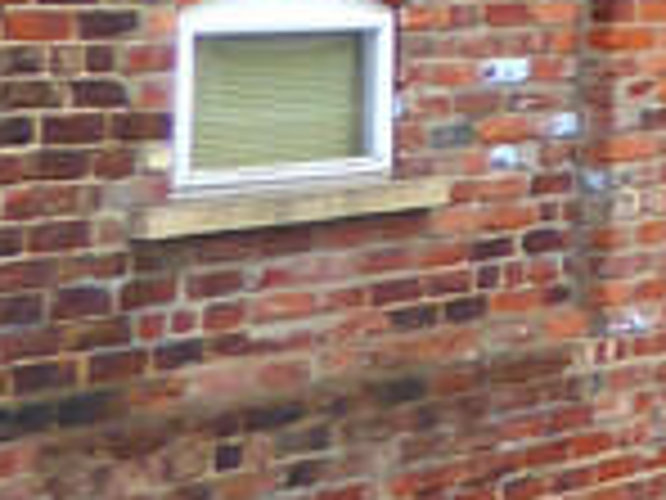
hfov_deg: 9.4
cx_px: 1894
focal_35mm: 173
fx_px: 3328
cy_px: -428
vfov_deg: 8.2
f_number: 3.3
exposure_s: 1/250
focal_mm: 4.3
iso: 80
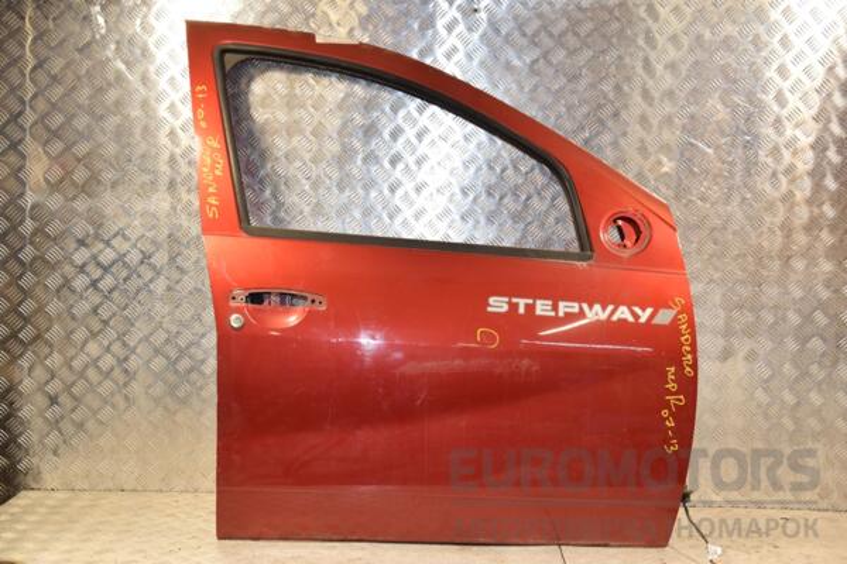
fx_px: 1200
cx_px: 424
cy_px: 282
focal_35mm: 51
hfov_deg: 38.9
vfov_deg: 26.5
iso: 800
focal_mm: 34
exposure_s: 1/200
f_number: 5.6
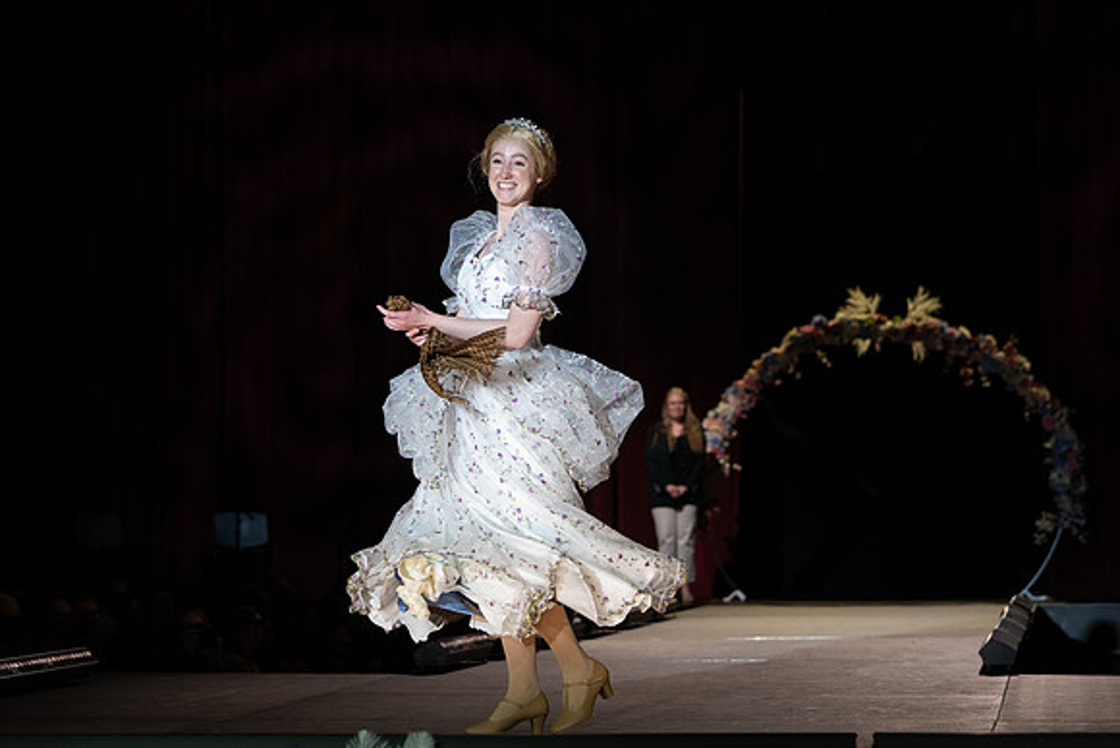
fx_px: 2754
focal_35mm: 89
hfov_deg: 23.0
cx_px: 585
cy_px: 378
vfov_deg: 15.5
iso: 800
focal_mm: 81
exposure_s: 1/640
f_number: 3.5
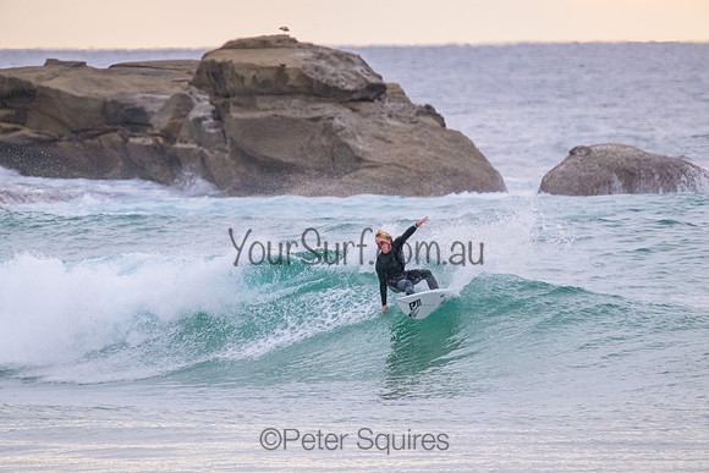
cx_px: 354
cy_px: 236
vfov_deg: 1.7
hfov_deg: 2.6
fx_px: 15759
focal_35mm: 800
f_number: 11
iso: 9000
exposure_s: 1/320
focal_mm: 800
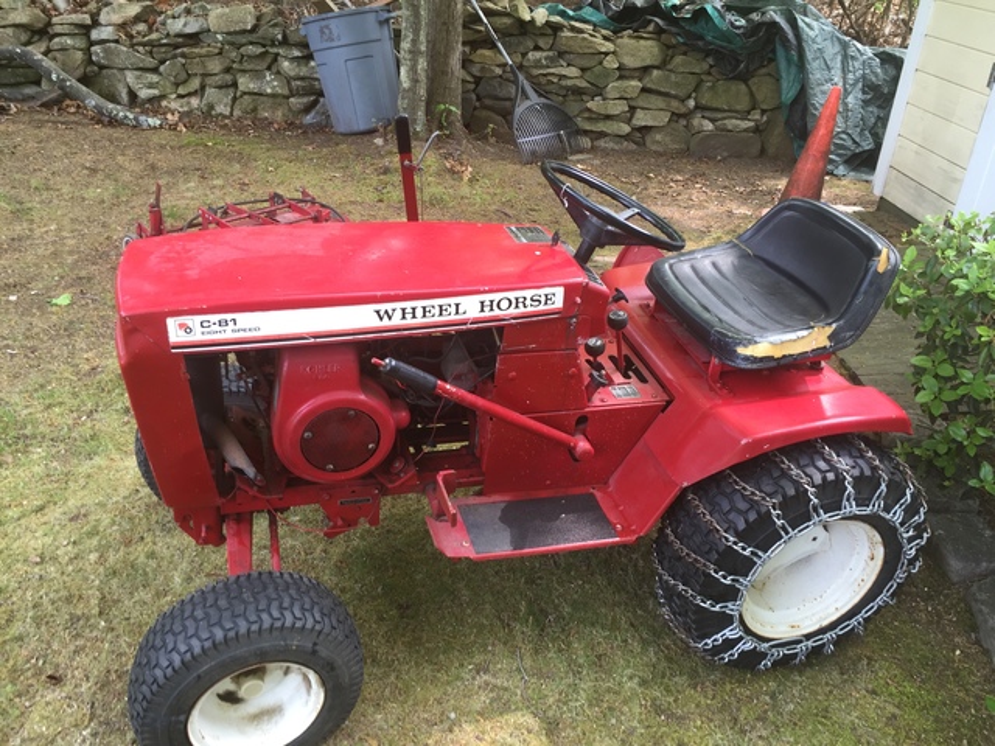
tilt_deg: -30.0
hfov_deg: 61.7
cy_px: 373
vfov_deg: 48.2
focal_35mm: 29
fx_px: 834
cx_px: 498
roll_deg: -3.7
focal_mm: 4.15
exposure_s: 1/40
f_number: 2.2
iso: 32
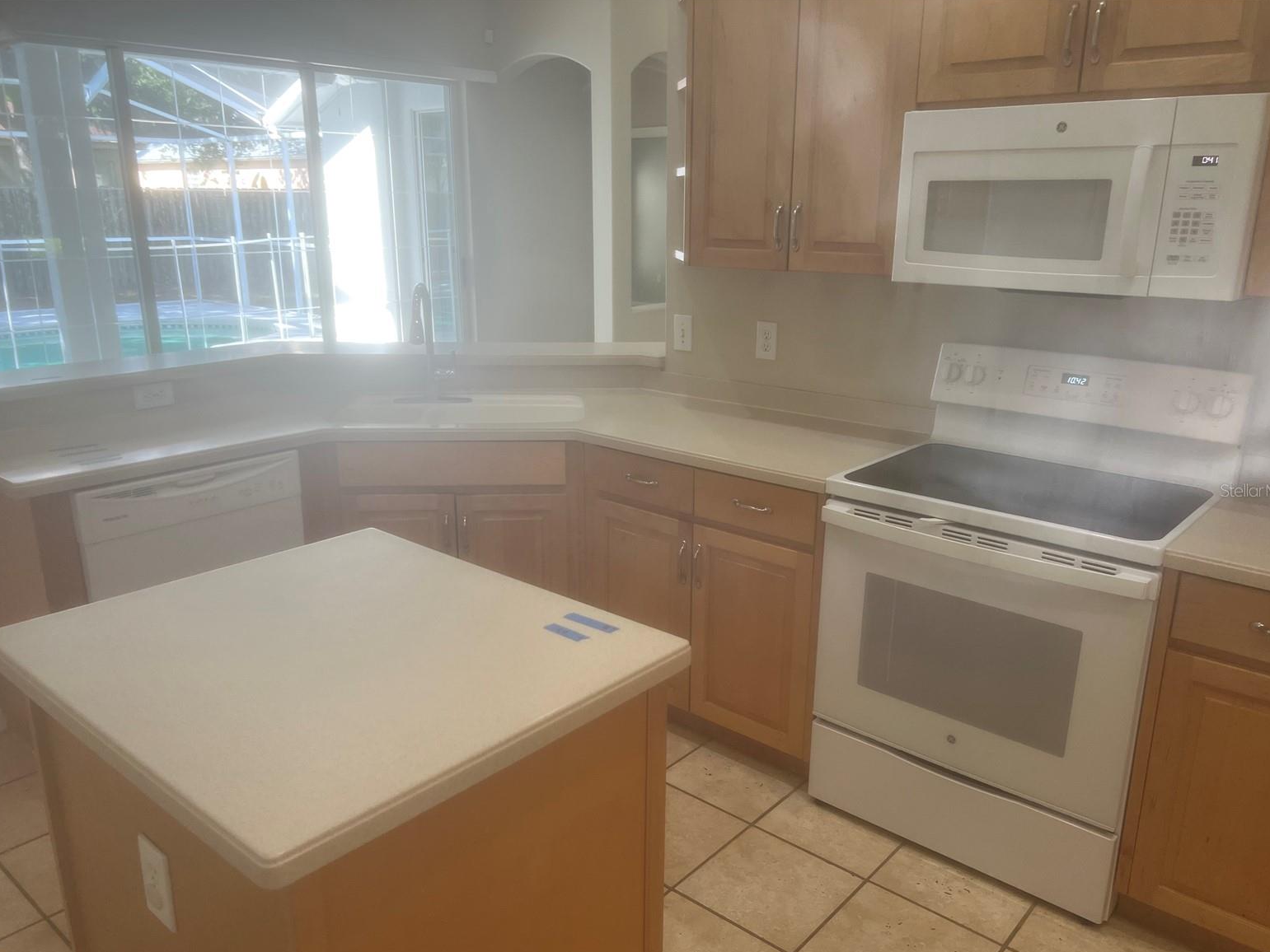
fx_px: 991
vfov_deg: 51.4
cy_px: 490
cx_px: 639
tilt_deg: -15.3
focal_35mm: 27
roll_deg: +0.4
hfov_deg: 65.3
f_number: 1.5
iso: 125
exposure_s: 1/120
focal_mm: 5.7
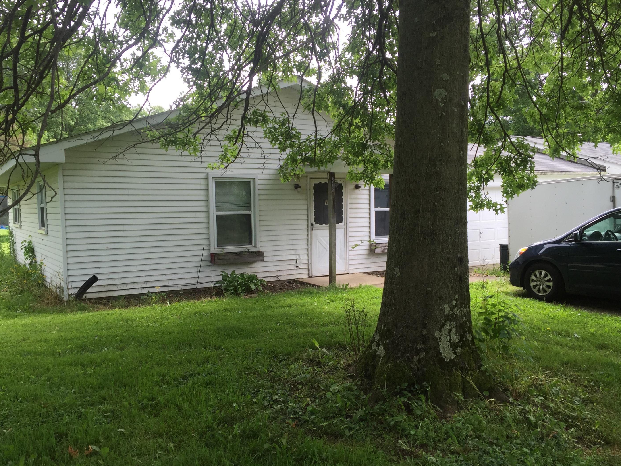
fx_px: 556
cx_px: 310
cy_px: 246
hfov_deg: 58.3
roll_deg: +0.1
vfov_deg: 45.4
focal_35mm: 31
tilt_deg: -4.5
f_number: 2.2
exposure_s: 1/293
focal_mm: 4.15
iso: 32
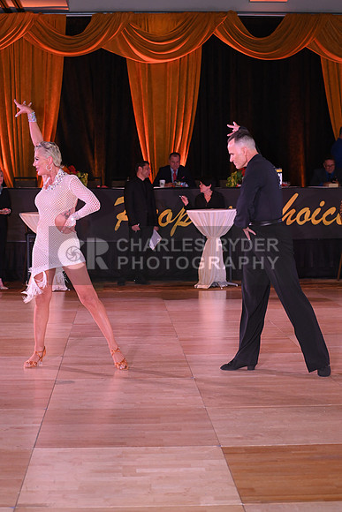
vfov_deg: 28.8
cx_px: 171
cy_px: 256
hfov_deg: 19.5
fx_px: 997
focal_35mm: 70
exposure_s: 1/200
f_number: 5
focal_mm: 70
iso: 1250
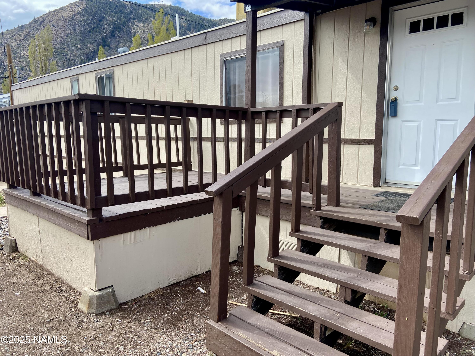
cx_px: 238
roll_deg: -0.3
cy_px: 178
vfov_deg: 53.1
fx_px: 357
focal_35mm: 26
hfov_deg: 67.3
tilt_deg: -7.4
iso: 32
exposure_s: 1/1193
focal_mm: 4.25
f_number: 1.8
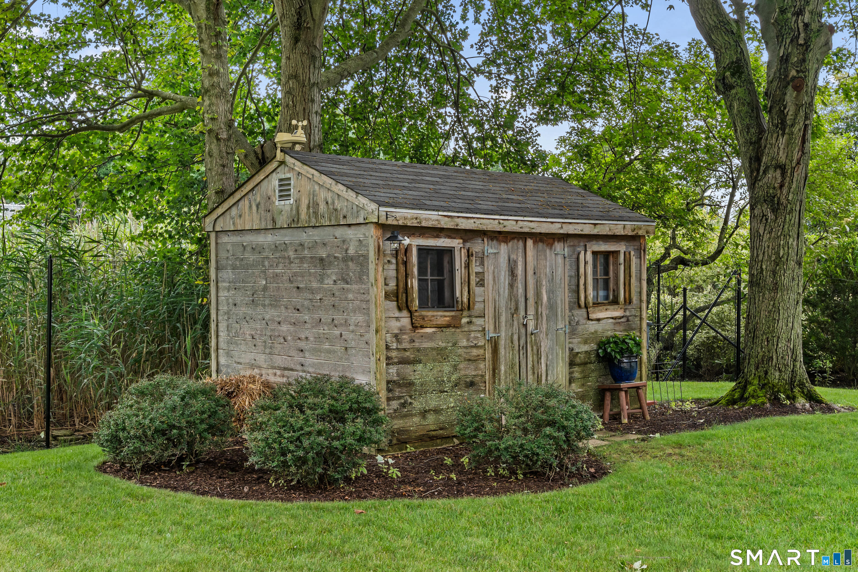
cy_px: 286
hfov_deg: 46.4
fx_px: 1001
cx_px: 429
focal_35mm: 42
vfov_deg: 31.9
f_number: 8
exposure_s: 1/80
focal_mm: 28
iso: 320
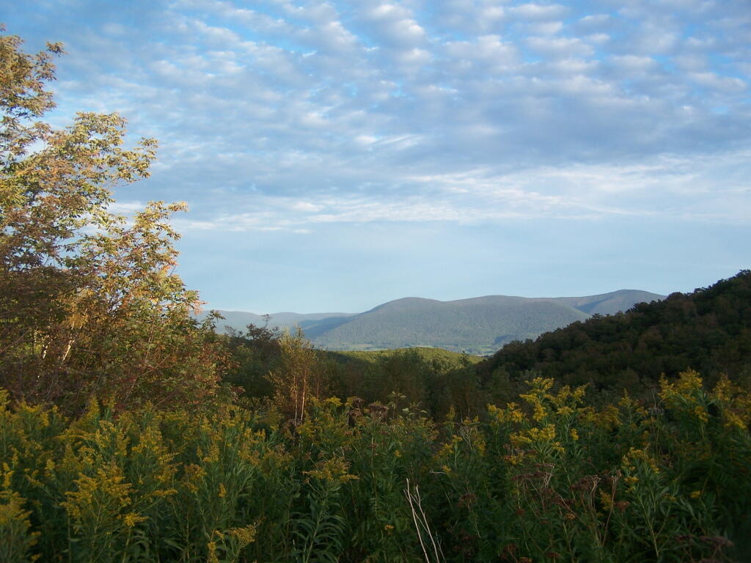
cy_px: 282
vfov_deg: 37.7
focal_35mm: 38
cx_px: 376
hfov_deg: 49.0
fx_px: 824
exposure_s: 1/400
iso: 80
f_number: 2.8
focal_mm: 6.3
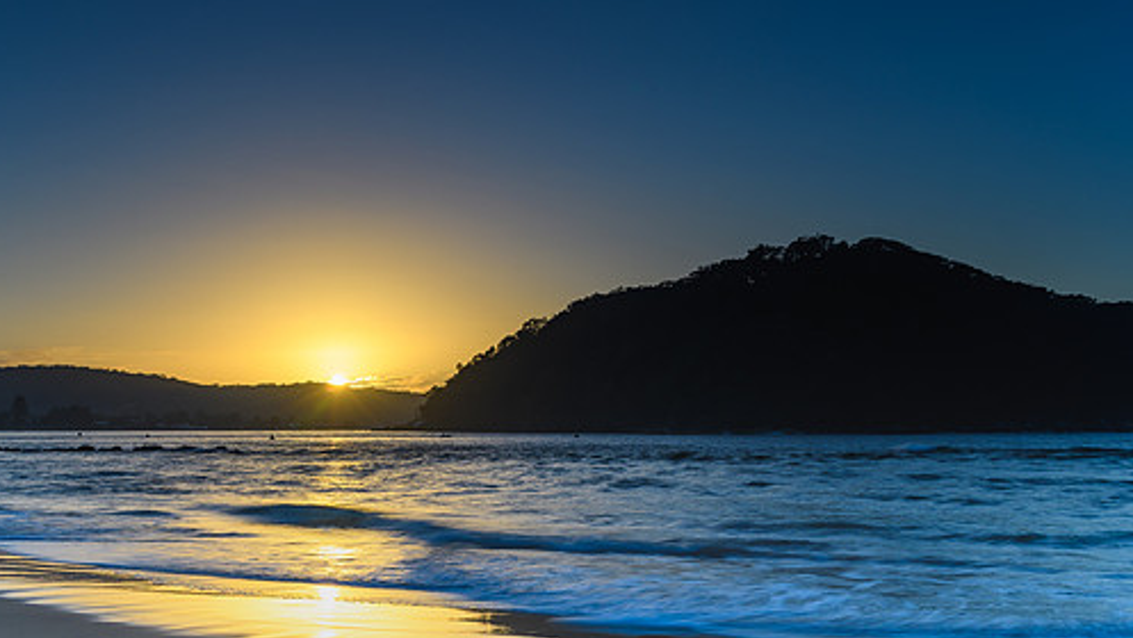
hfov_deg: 46.2
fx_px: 1322
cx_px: 486
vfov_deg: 27.0
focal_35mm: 44
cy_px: 221
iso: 50
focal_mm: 24
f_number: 8
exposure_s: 1/2
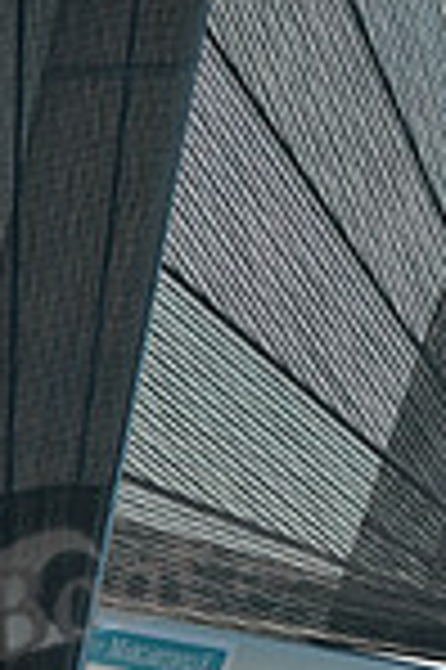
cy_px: 1210
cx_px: 565
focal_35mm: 720
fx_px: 13410
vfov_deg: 2.9
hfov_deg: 1.9
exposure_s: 1/640
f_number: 6.3
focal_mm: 185
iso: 320
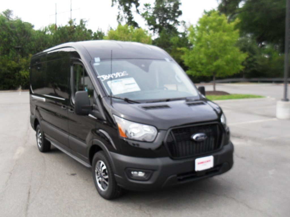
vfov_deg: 40.7
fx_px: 293
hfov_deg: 52.6
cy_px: 108
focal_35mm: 35
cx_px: 145
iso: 100
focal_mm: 6.3
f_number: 3.2
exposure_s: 1/500
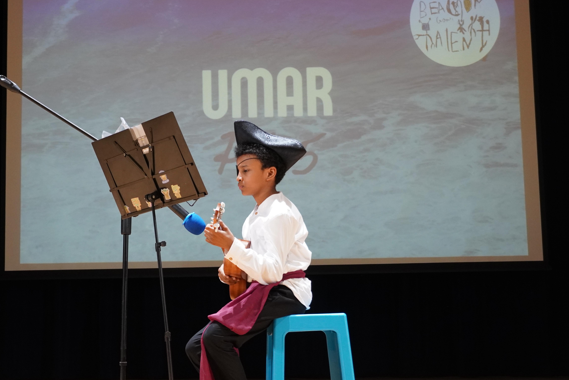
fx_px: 932
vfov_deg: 23.0
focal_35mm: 59
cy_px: 218
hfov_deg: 33.8
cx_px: 227
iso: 2000
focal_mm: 30
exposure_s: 1/160
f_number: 4.5
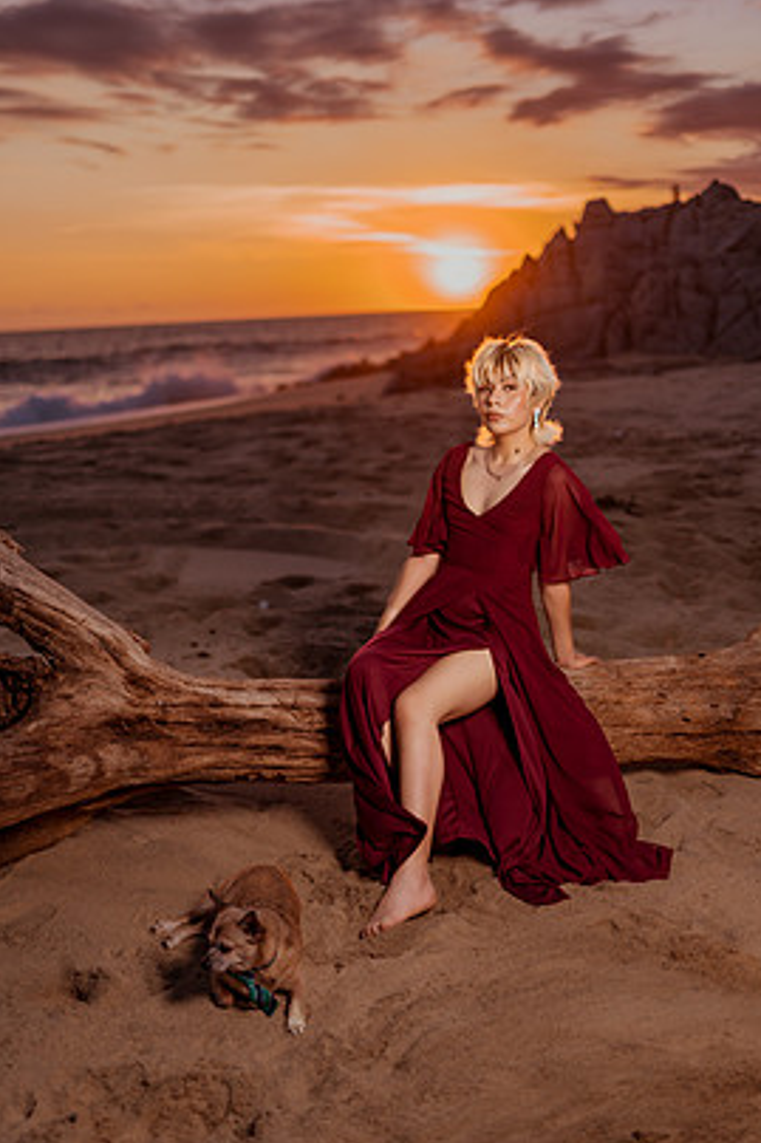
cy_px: 521
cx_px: 376
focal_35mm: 39
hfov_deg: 34.2
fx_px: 1238
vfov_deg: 49.5
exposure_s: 1/1600
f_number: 1.4
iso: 50
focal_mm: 35
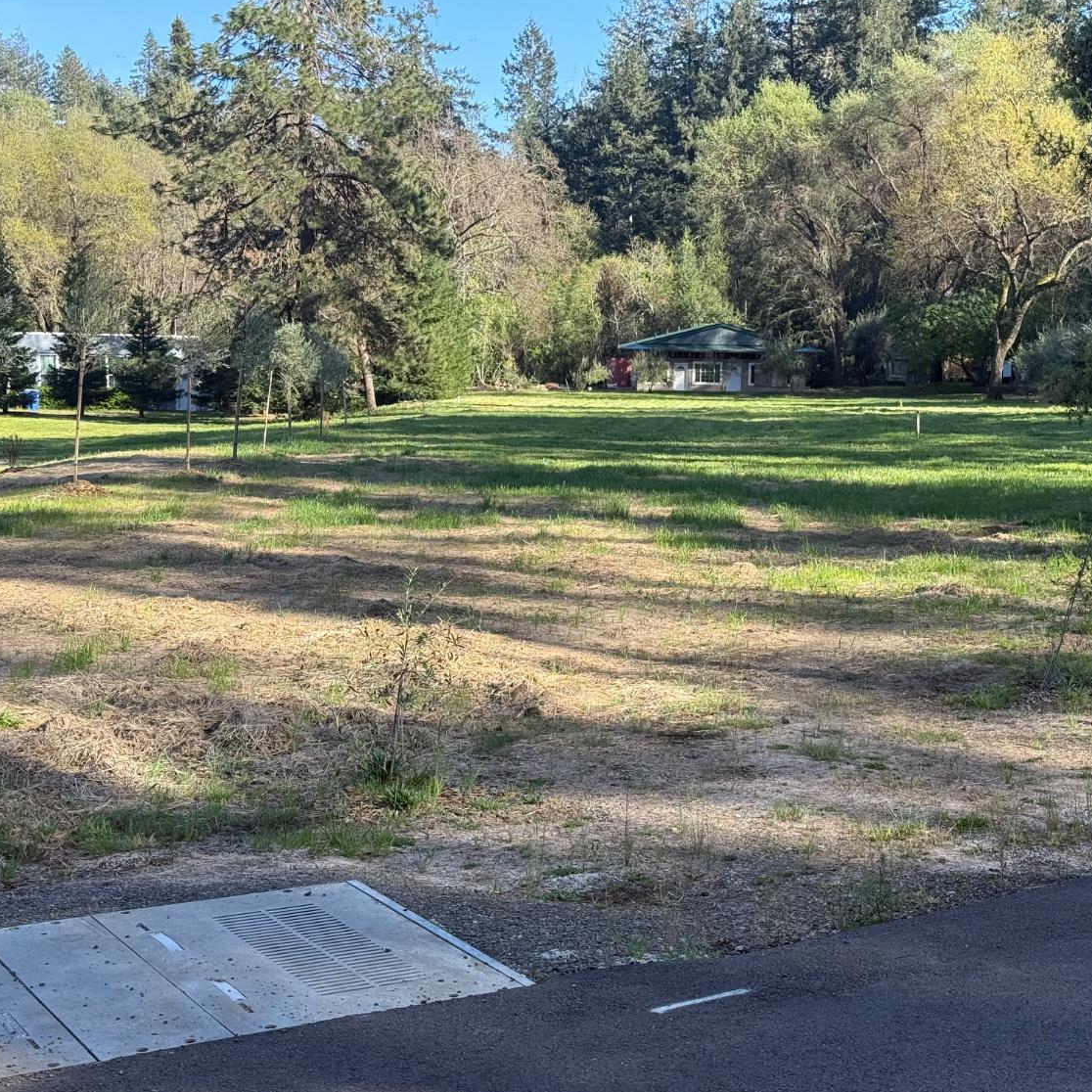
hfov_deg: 30.0
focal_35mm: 57
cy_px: 546
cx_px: 666
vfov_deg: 30.0
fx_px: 2034
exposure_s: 1/1285
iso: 80
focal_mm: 6.76
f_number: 1.78
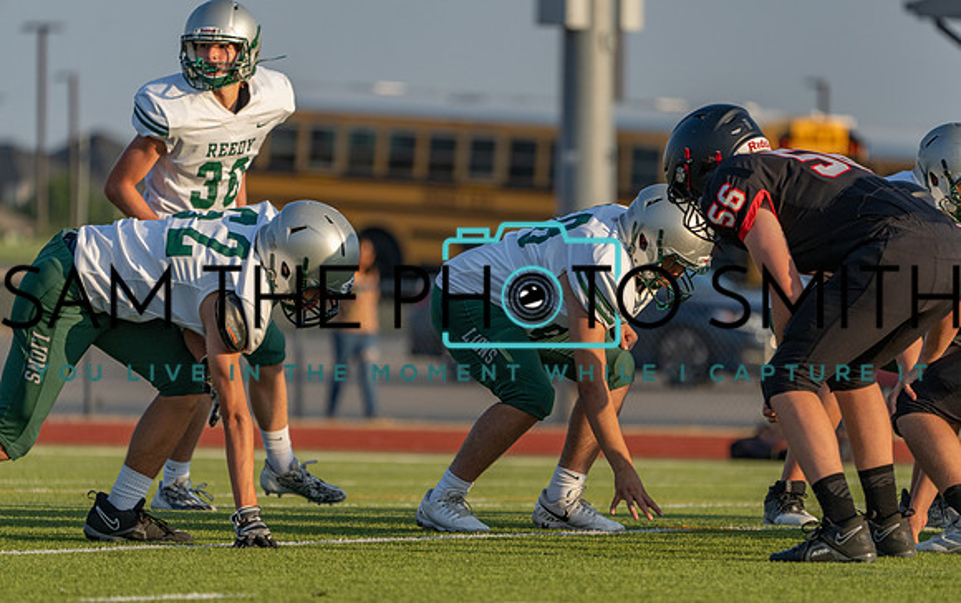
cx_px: 520
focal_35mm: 407
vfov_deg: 3.2
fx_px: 10684
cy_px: 347
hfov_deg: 5.2
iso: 400
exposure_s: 1/1250
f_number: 5.6
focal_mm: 370
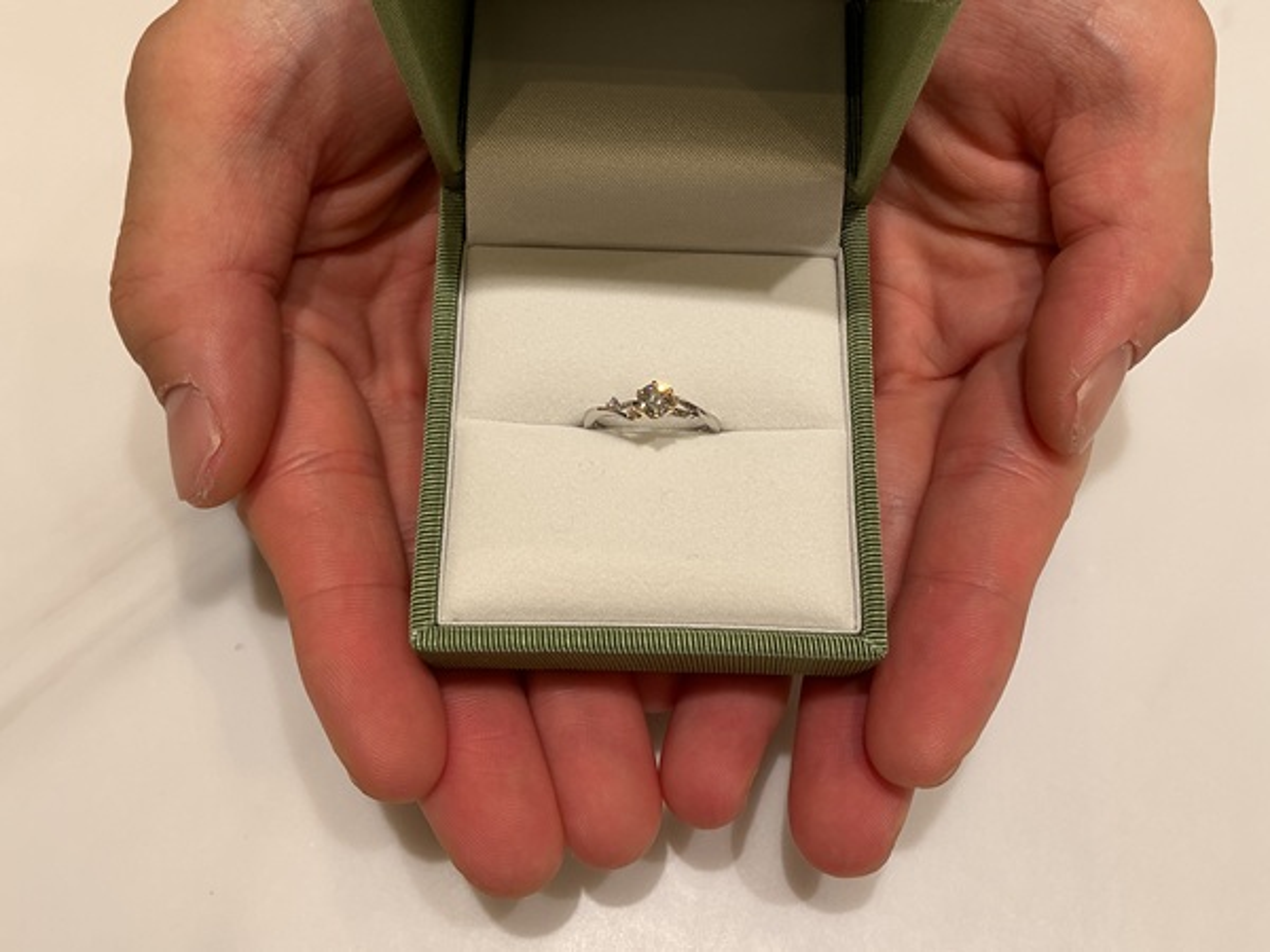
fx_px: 1064
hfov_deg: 61.7
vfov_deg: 48.2
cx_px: 635
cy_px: 476
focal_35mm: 29
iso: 20
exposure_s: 1/140
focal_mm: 3
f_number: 1.8
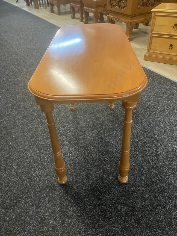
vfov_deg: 63.4
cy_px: 118
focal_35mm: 28
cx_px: 88
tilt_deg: -37.1
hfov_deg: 49.7
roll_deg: +2.1
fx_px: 191
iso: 250
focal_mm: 3.99
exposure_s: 1/33
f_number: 1.8
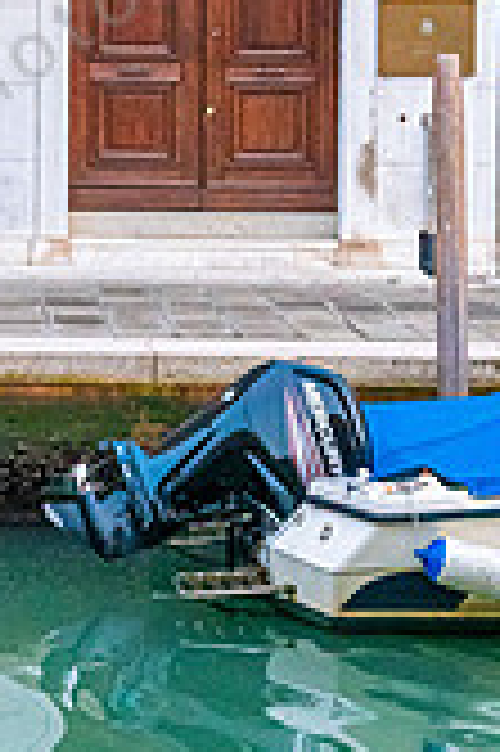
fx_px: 2192
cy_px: 104
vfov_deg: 19.2
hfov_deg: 12.8
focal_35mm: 105
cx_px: -50
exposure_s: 1/200
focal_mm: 26
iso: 6400
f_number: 5.6
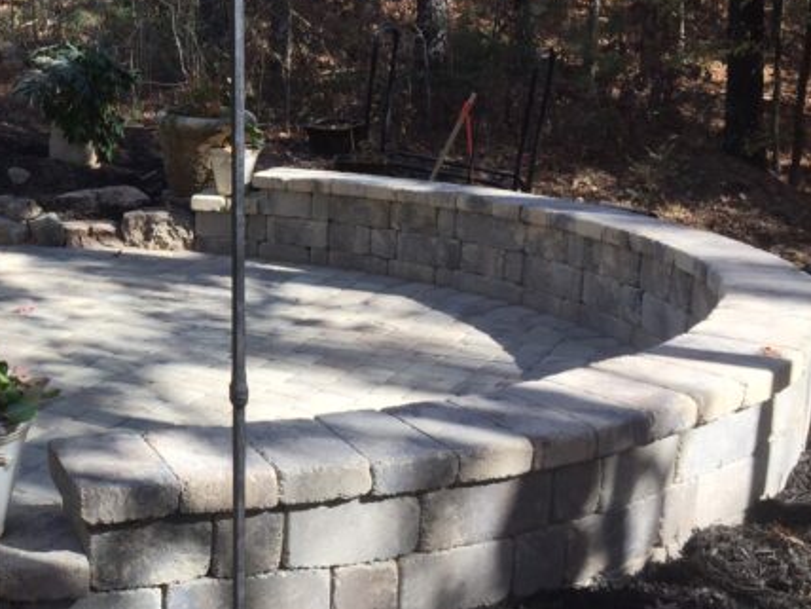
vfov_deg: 28.0
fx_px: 1218
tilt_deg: -12.6
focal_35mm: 52
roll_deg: -0.1
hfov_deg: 34.9
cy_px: 275
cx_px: 99
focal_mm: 4.15
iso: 32
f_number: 2.2
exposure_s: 1/628
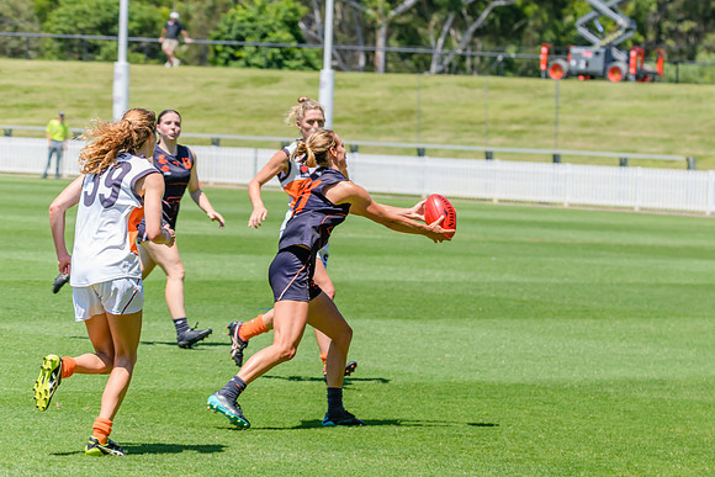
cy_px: 202
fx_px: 4321
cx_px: 477
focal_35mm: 218
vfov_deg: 6.3
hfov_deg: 9.5
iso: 800
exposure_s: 1/2000
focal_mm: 160
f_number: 8
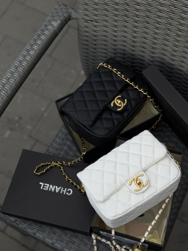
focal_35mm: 53
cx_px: 103
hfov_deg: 27.5
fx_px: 384
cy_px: 122
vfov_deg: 36.2
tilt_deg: -68.0
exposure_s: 1/4098
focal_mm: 6.76
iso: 80
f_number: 1.78
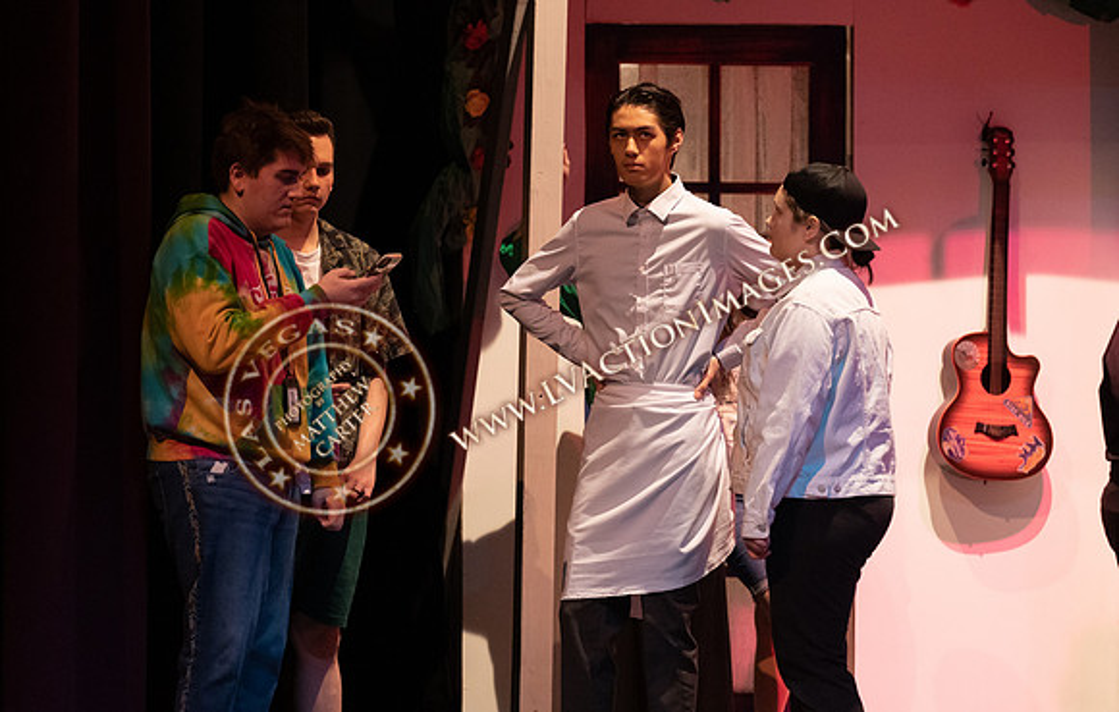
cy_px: 320
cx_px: 590
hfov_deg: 9.8
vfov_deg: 6.2
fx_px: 6546
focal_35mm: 214
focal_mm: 200
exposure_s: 1/500
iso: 5000
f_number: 4
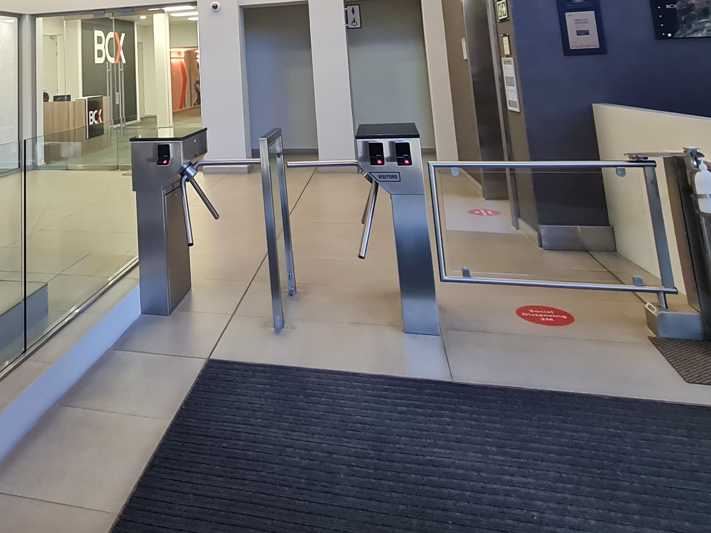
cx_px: 166
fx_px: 575
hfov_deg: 59.6
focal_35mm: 28
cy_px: -26
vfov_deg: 41.6
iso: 200
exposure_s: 1/50
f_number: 2.2
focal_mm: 2.2
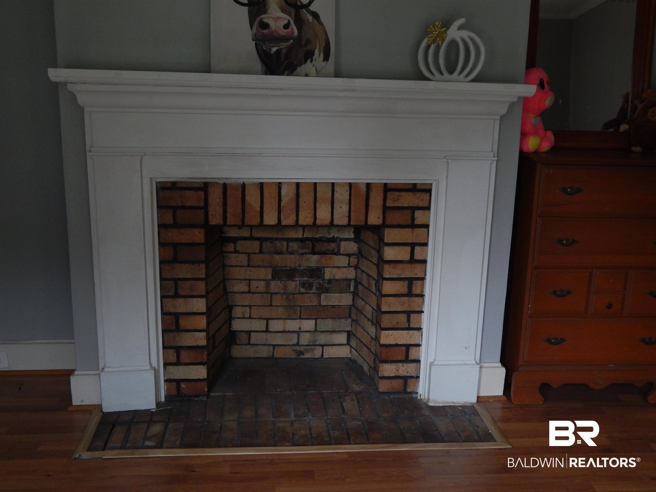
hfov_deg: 49.0
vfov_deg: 37.7
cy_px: 246
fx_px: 720
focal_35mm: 38
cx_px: 328
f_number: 3.4
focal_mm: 6.8
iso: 360
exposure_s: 1/30
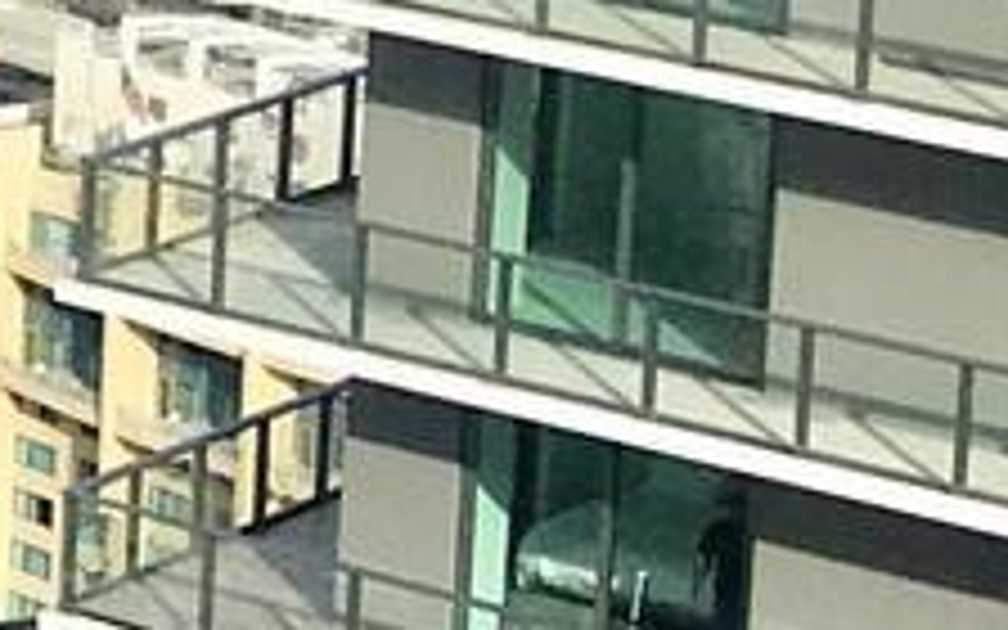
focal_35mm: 220
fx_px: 6044
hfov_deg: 7.6
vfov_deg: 5.7
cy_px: -976
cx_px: -2583
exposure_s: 1/1923
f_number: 2.2
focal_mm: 4.15
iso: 25
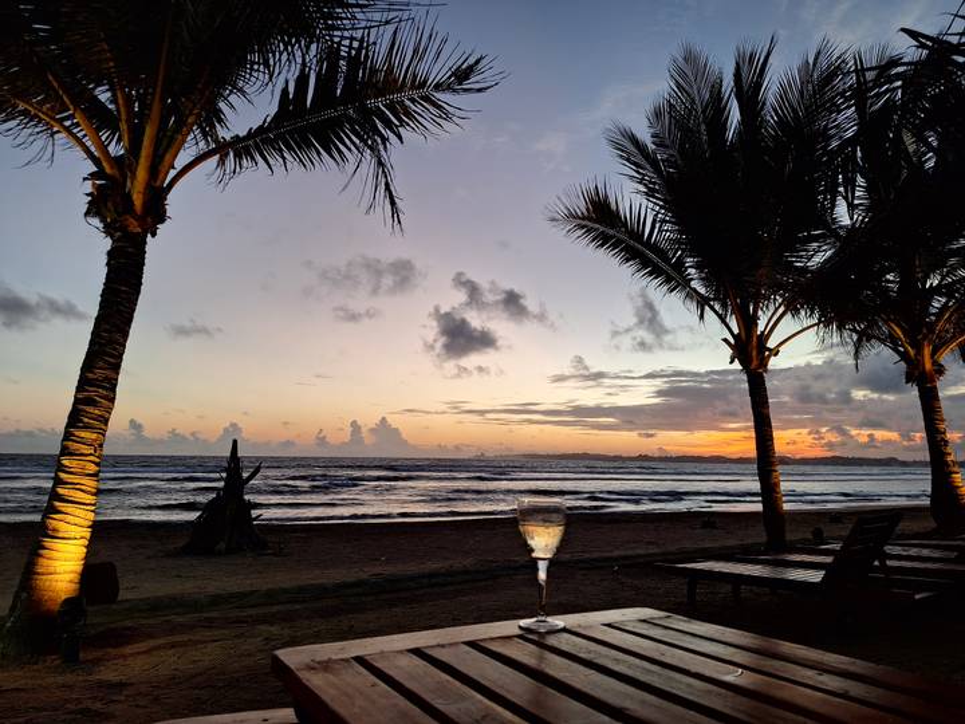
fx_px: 641
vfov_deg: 58.9
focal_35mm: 23
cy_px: 362
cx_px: 482
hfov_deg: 73.9
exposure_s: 1/40
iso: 64
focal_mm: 5.54
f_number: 1.8
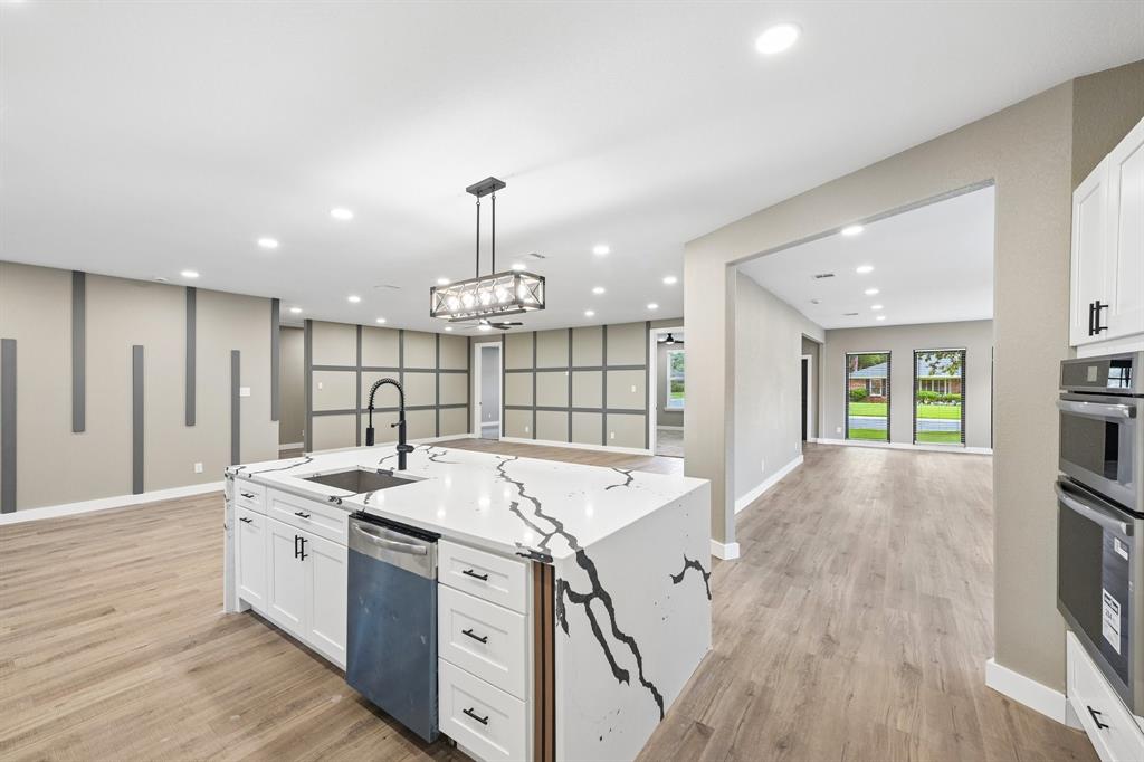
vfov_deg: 81.2
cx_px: 572
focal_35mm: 14
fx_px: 445
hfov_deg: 104.3
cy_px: 381
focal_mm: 14
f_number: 8
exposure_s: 1/25
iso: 400
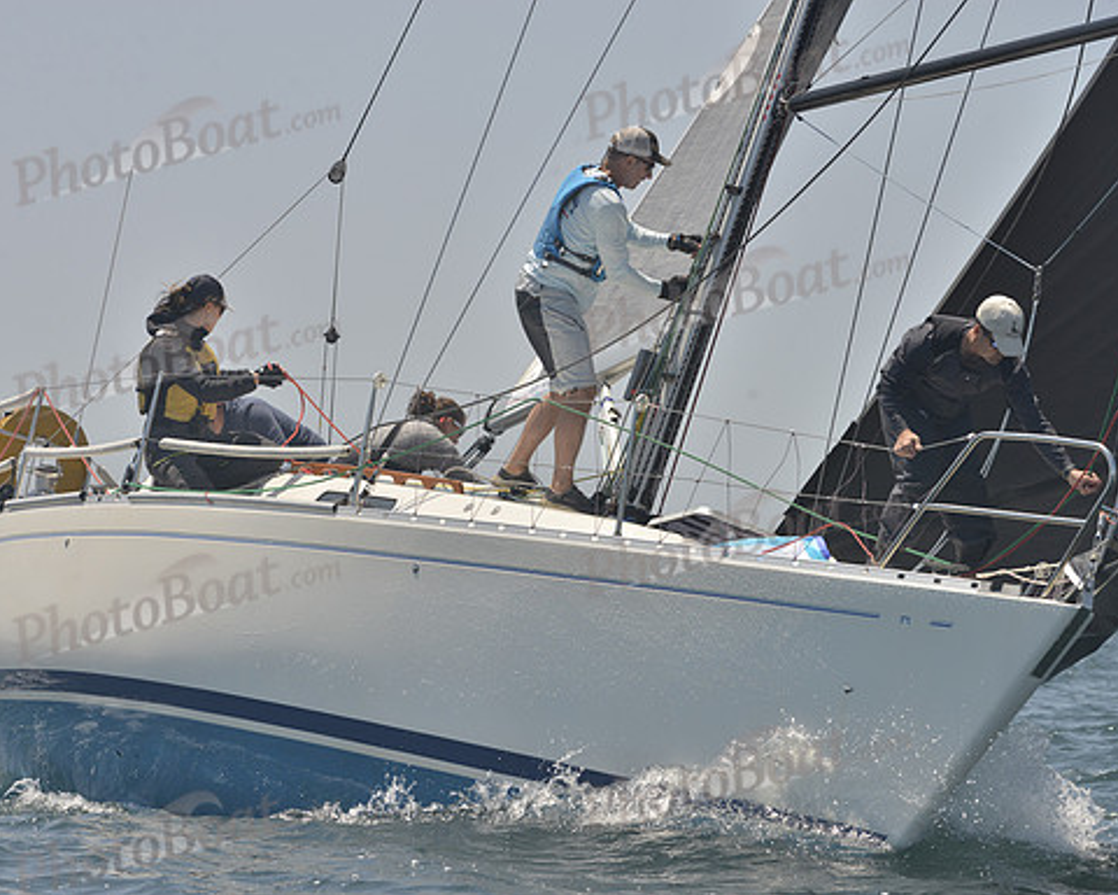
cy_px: 449
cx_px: 464
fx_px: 7511
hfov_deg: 8.5
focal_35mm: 227
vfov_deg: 6.8
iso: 280
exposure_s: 1/800
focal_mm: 200
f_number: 9
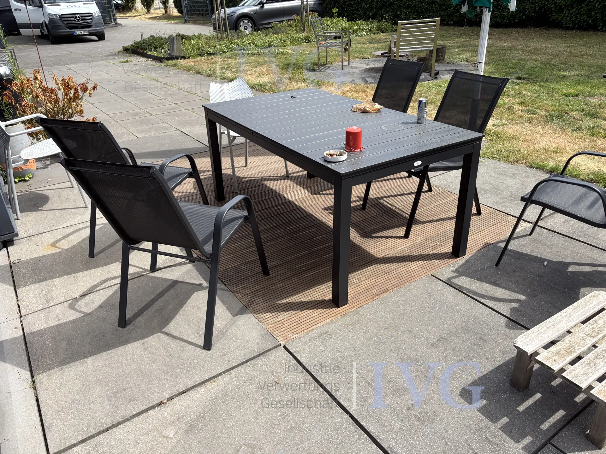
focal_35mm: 26
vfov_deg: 53.1
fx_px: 455
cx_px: 303
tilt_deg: -26.8
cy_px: 227
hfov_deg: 67.3
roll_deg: +3.0
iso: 50
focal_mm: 5.96
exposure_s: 1/1364
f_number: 1.6
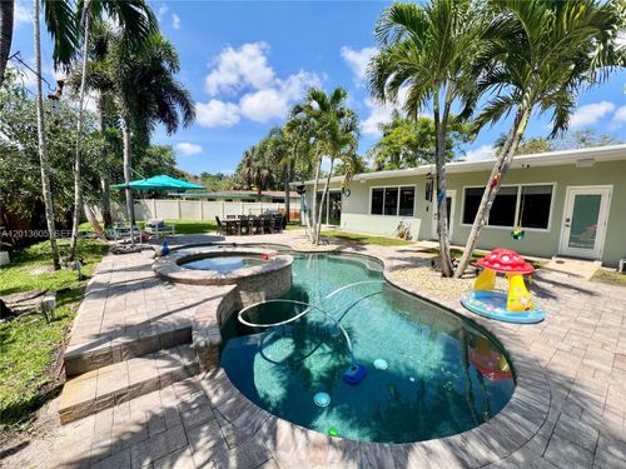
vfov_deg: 89.9
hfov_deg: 106.2
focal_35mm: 13
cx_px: 313
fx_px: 235
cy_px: 234
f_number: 1.8
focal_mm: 1.57
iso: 32
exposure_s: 1/1309
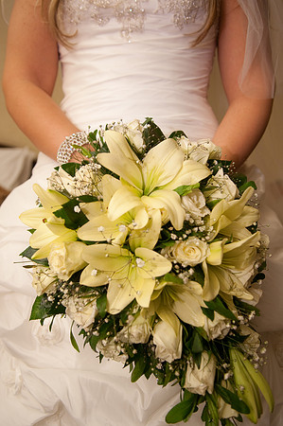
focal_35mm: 30
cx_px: 142
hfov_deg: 43.5
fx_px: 355
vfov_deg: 62.0
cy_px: 213
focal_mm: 20
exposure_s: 1/100
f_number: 2.8
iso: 400
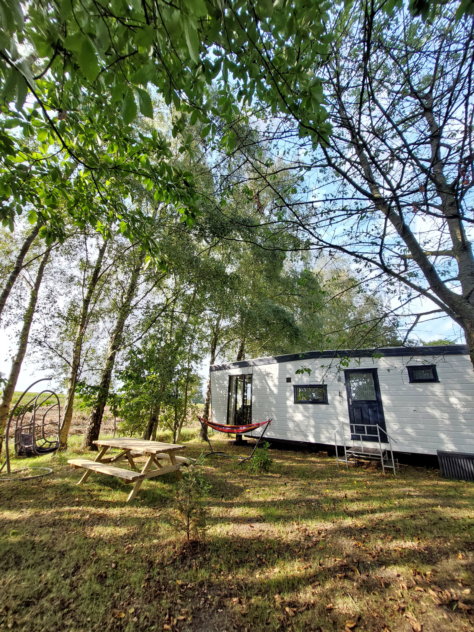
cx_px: 237
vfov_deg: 106.2
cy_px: 316
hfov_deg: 89.9
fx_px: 237
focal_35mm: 13
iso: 50
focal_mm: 1.74
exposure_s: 1/230
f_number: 2.2
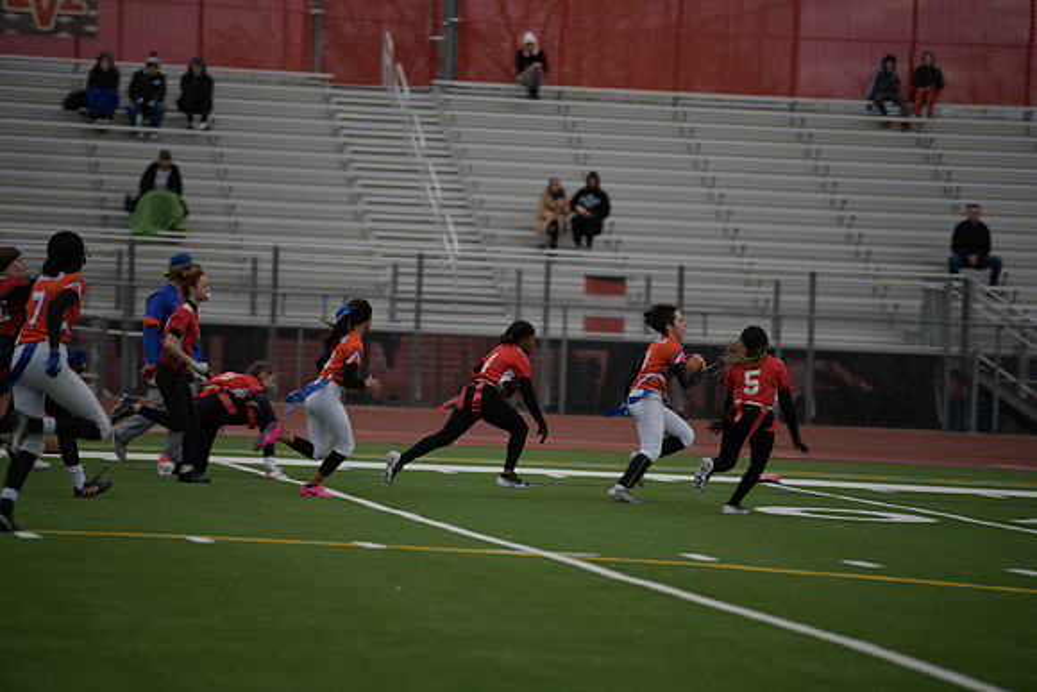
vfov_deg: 6.9
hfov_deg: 10.3
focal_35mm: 200
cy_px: 346
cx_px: 518
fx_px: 5762
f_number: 2.8
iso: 110
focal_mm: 200
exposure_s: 1/200
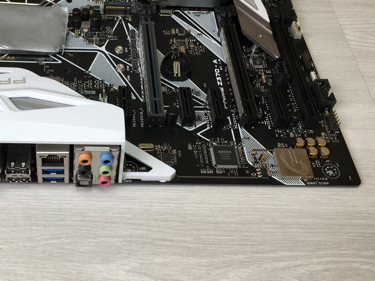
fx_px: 509
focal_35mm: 47
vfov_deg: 30.6
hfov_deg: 39.6
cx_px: 103
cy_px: 94
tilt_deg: -48.0
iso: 25
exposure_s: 1/50
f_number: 2.2
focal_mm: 4.15
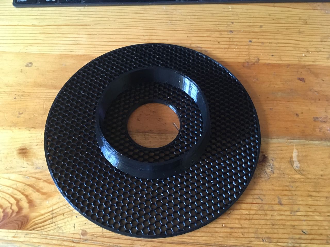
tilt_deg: -63.5
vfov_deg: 48.2
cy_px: 124
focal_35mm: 29
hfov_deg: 61.7
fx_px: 276
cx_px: 165
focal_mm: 4.15
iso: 250
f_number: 2.2
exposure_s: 1/17
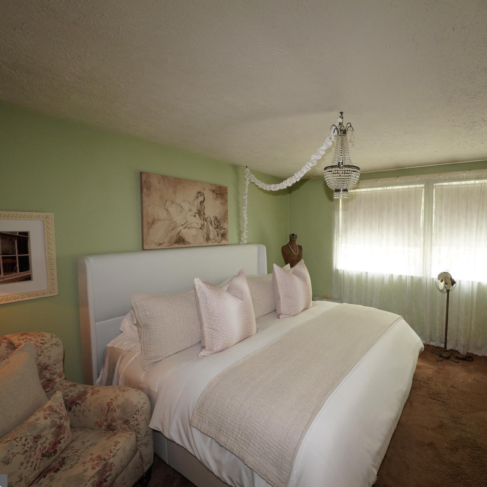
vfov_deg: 87.4
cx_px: 307
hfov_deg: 85.6
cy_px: 247
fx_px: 255
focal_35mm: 16
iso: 1600
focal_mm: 12
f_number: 4
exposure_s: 1/160
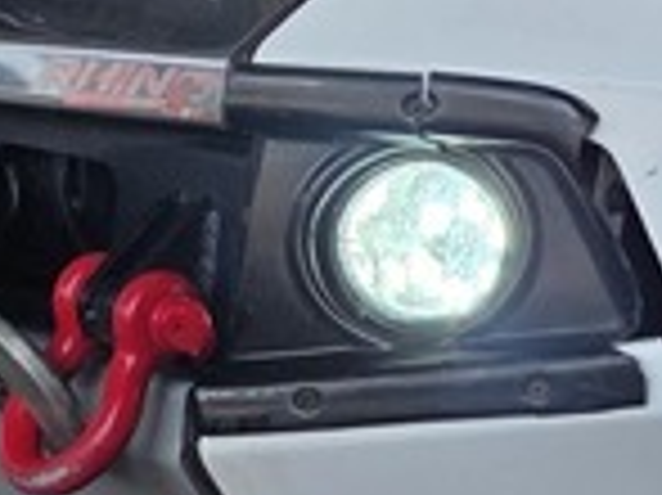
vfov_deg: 9.3
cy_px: 135
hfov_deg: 11.7
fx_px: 3057
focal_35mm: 160
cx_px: 1054
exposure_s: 1/359
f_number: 1.7
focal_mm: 6.25
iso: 25
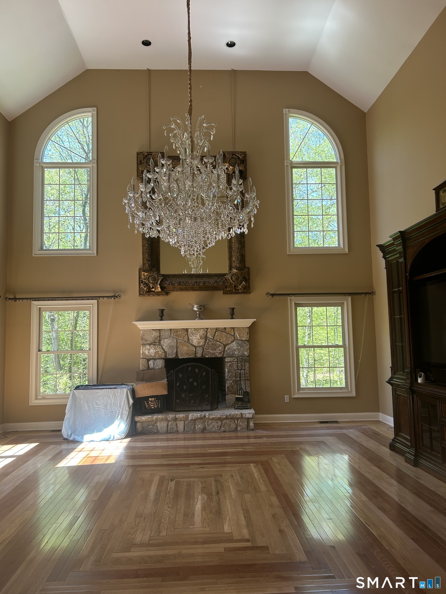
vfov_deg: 67.3
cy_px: 297
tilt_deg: +5.3
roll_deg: +0.6
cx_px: 223
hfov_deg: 53.1
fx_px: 447
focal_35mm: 26
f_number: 1.5
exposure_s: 1/121
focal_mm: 5.7
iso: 64
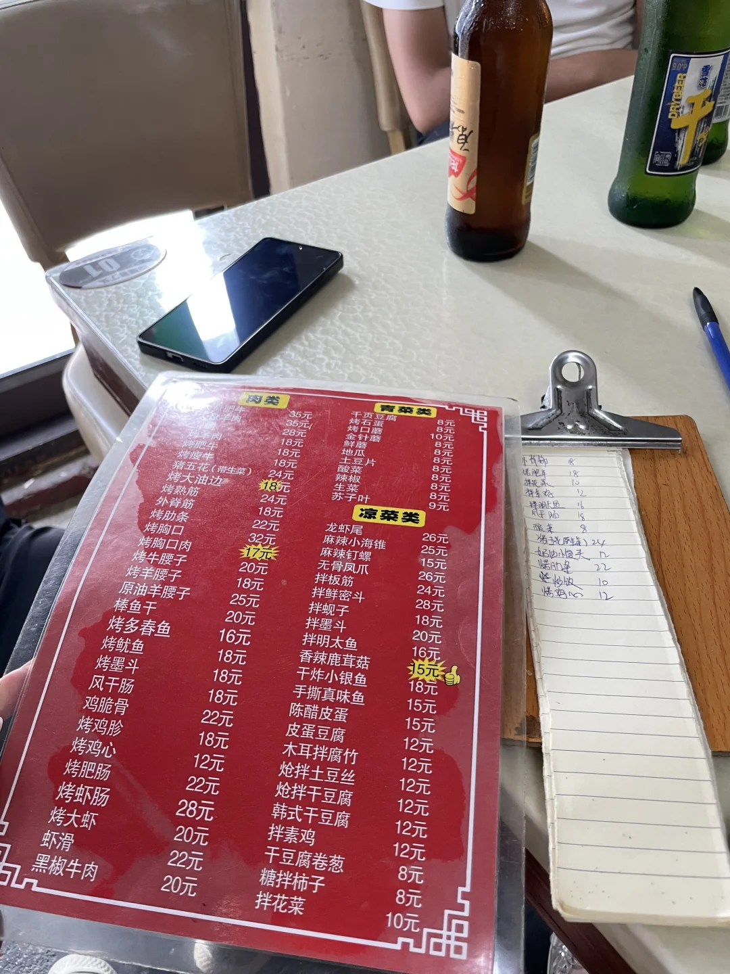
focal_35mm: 26
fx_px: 731
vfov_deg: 67.3
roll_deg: +4.0
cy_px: 487
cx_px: 365
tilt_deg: -42.3
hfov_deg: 53.1
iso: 160
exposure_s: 1/60
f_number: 1.6
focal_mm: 4.2
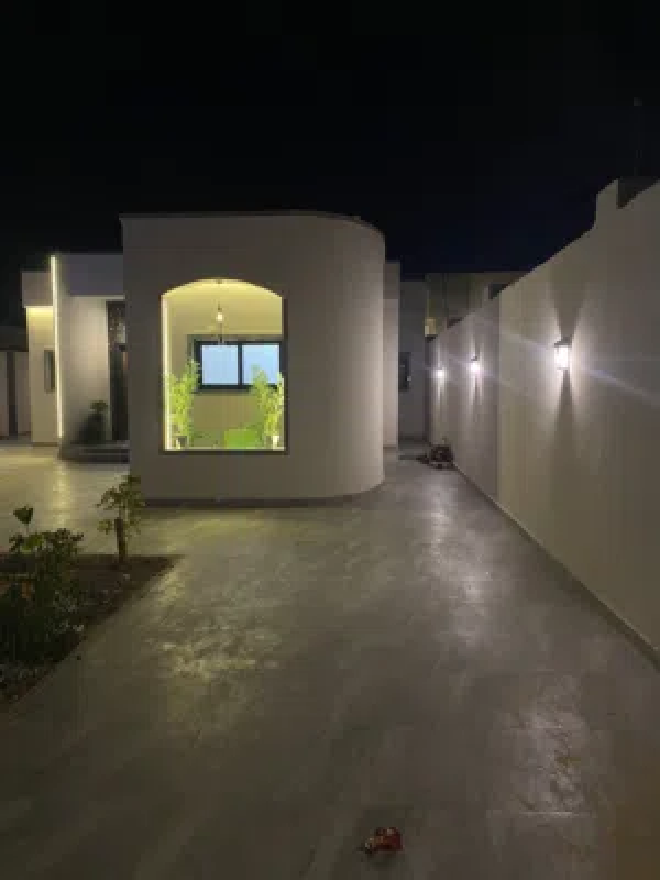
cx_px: 330
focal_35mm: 26
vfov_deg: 67.3
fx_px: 661
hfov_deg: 53.1
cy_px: 440
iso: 500
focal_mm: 4.25
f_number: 1.8
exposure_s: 1/50
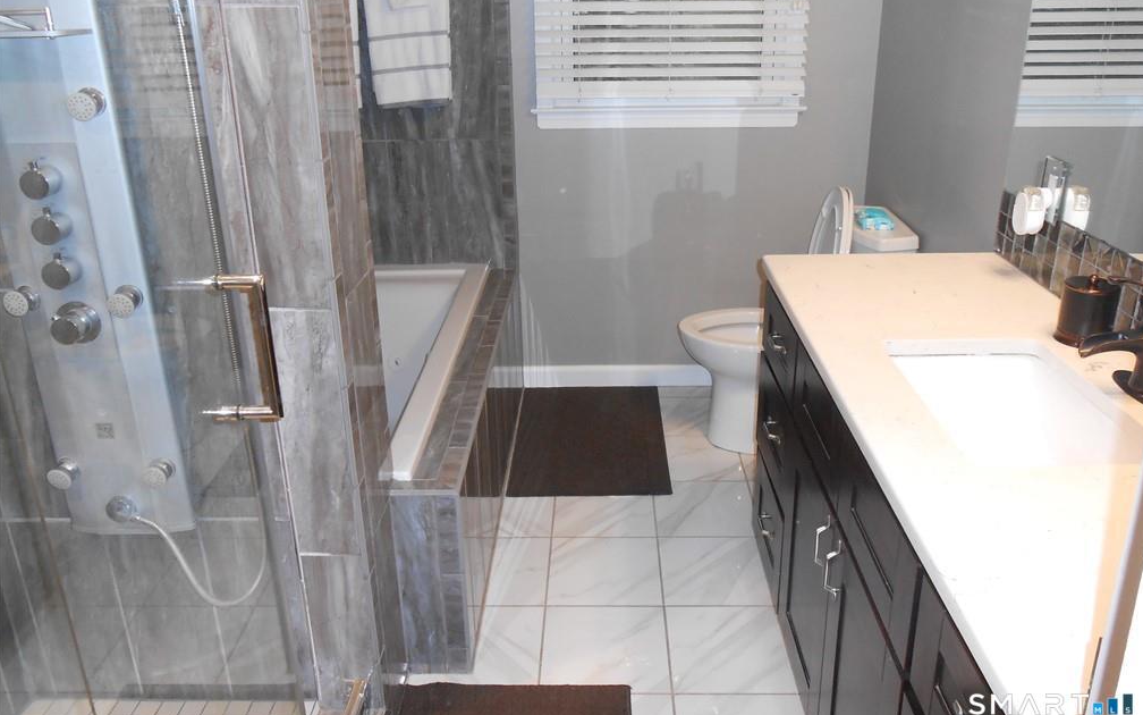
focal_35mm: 28
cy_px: 303
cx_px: 576
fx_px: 872
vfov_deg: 44.4
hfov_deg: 66.5
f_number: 3.5
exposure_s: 1/25
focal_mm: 4.6
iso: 250
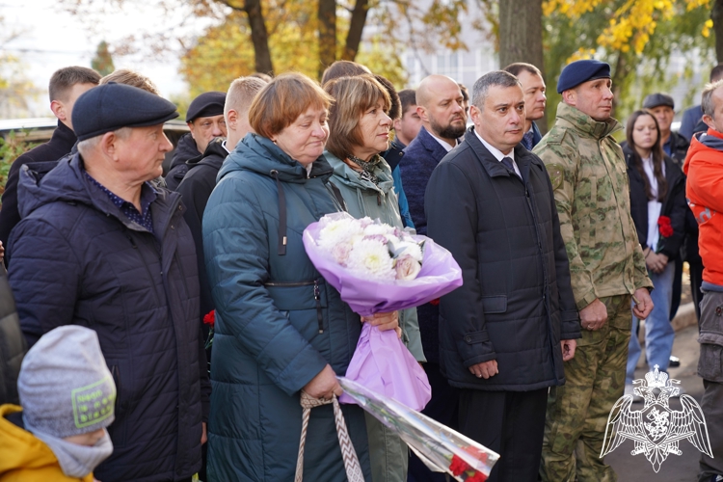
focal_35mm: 70
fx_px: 1406
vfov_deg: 19.5
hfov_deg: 28.8
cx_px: 362
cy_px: 241
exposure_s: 1/125
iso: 100
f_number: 3.2
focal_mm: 70
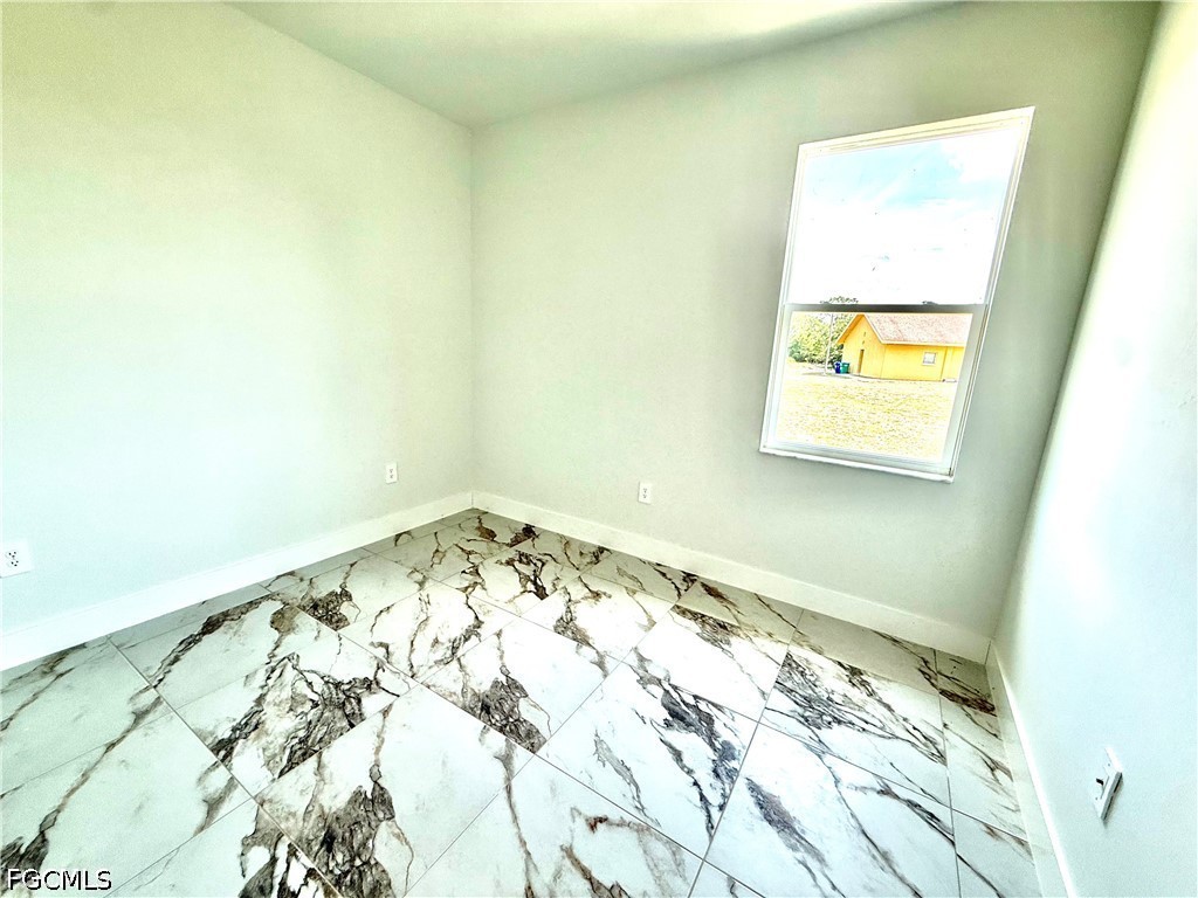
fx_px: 485
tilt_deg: -12.3
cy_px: 449
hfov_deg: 102.1
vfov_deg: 85.7
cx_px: 599
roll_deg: -3.3
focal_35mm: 14
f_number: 2.2
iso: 64
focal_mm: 2.22
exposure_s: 1/149
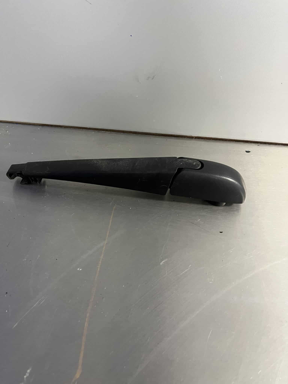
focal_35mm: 26
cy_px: 192
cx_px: 144
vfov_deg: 67.3
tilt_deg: -46.2
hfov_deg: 53.1
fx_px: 288
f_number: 1.6
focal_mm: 5.1
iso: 400
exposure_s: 1/50
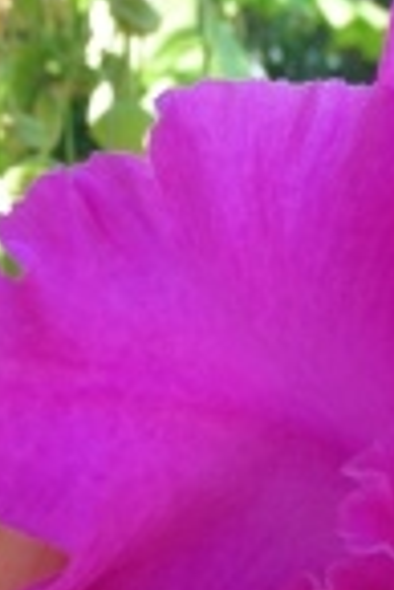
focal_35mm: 122
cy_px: 537
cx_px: 431
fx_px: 1998
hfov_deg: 11.1
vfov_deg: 16.5
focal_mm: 6.3
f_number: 3.5
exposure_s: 1/49
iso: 50
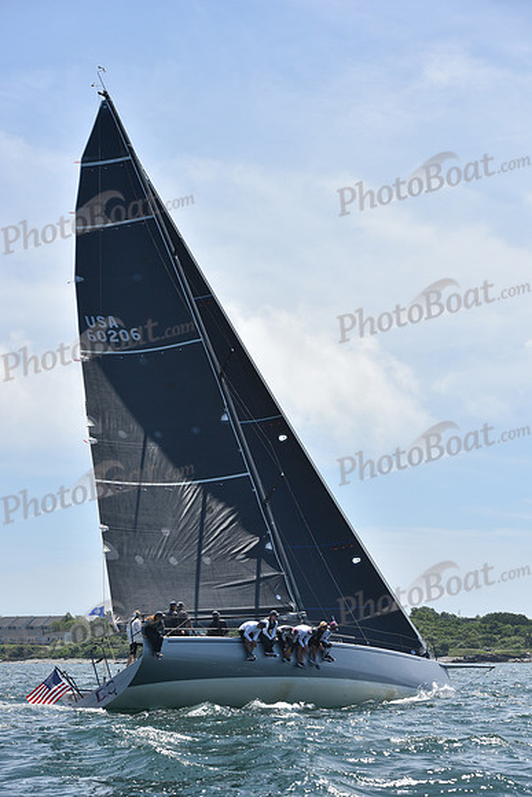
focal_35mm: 70
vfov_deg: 28.8
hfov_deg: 19.5
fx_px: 1551
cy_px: 398
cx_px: 266
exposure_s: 1/1250
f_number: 7.1
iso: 250
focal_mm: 70
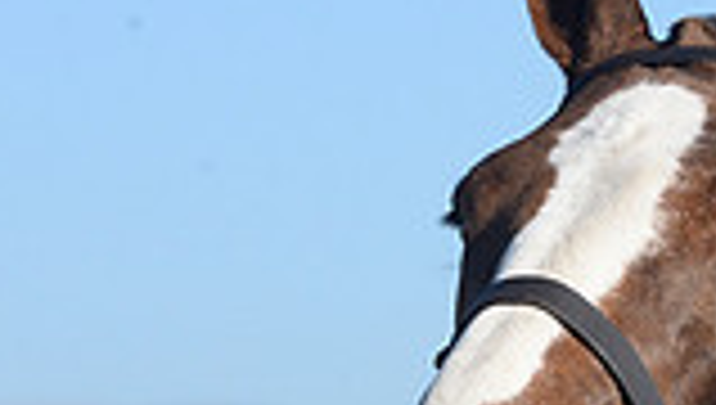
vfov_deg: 2.9
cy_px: 270
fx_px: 7967
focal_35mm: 419
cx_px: 1135
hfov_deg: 5.1
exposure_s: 1/1250
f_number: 9
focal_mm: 110
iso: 1000
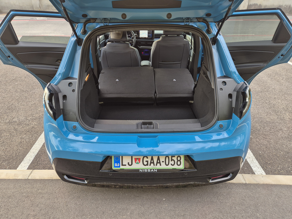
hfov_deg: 73.9
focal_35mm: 23
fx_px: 194
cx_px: 146
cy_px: 110
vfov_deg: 58.9
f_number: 1.8
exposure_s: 1/50
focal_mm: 5.4
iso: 50
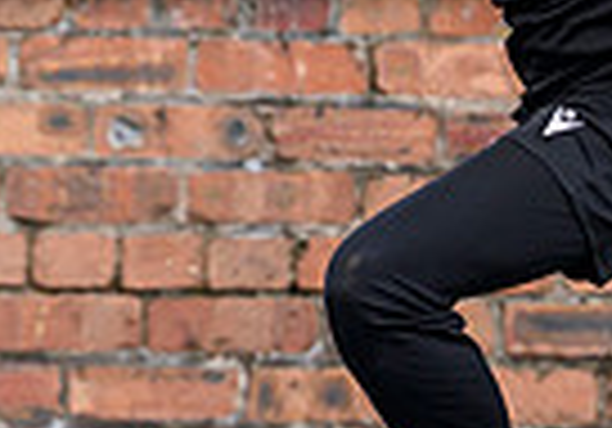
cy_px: 209
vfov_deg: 0.5
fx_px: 45910
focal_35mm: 2661
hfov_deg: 0.8
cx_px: 493
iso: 500
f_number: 3.5
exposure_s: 1/2000
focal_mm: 400
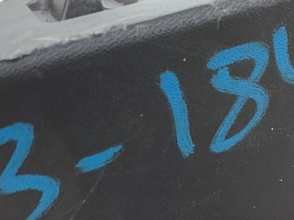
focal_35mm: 97
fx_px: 824
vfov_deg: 15.2
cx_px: 118
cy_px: 136
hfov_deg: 20.2
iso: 32
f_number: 1.8
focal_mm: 3
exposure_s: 1/120
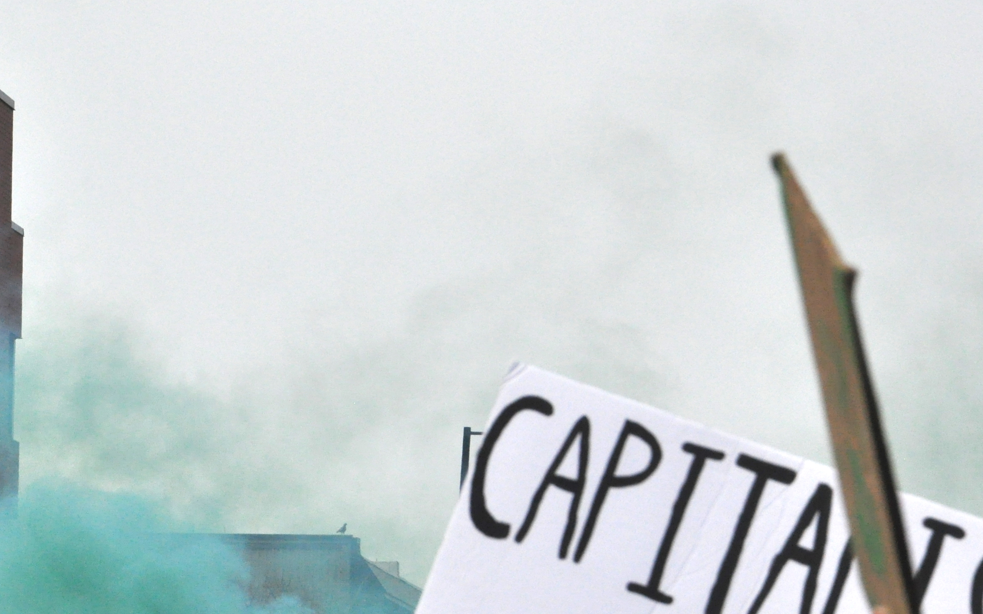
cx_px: 182
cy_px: 513
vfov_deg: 4.5
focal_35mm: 292
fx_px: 7821
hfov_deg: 7.2
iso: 1000
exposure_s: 1/2500
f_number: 16
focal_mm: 105
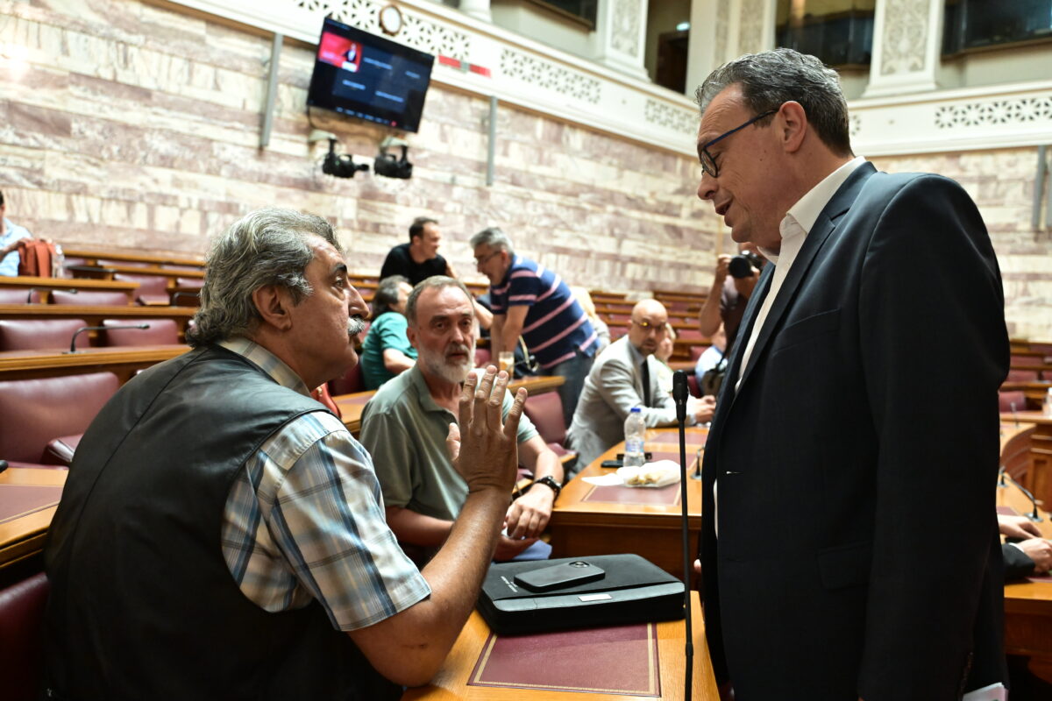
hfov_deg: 59.5
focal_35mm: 32
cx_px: 526
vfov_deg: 41.7
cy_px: 350
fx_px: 920
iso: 8000
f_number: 4
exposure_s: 1/400
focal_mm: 31.5
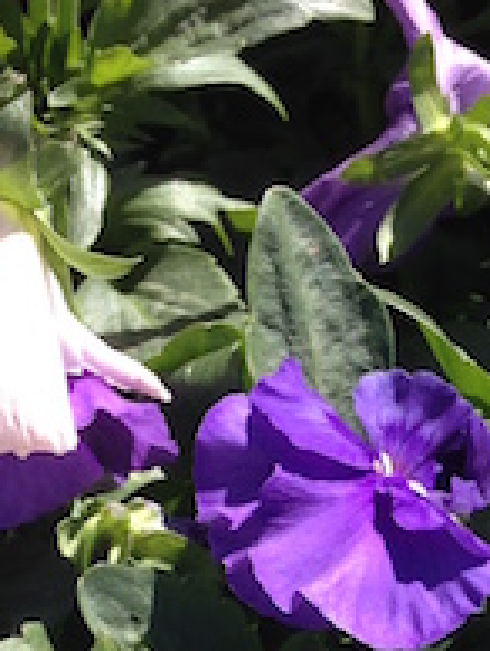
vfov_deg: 18.2
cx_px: 349
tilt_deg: -48.7
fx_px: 1921
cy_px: 805
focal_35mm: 102
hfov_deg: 14.5
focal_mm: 4.12
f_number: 2.4
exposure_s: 1/809
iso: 50
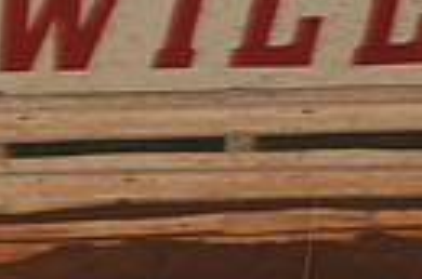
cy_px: 441
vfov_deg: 2.9
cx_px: 23
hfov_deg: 4.4
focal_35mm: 469
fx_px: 5484
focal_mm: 105
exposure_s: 1/320
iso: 800
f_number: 6.3
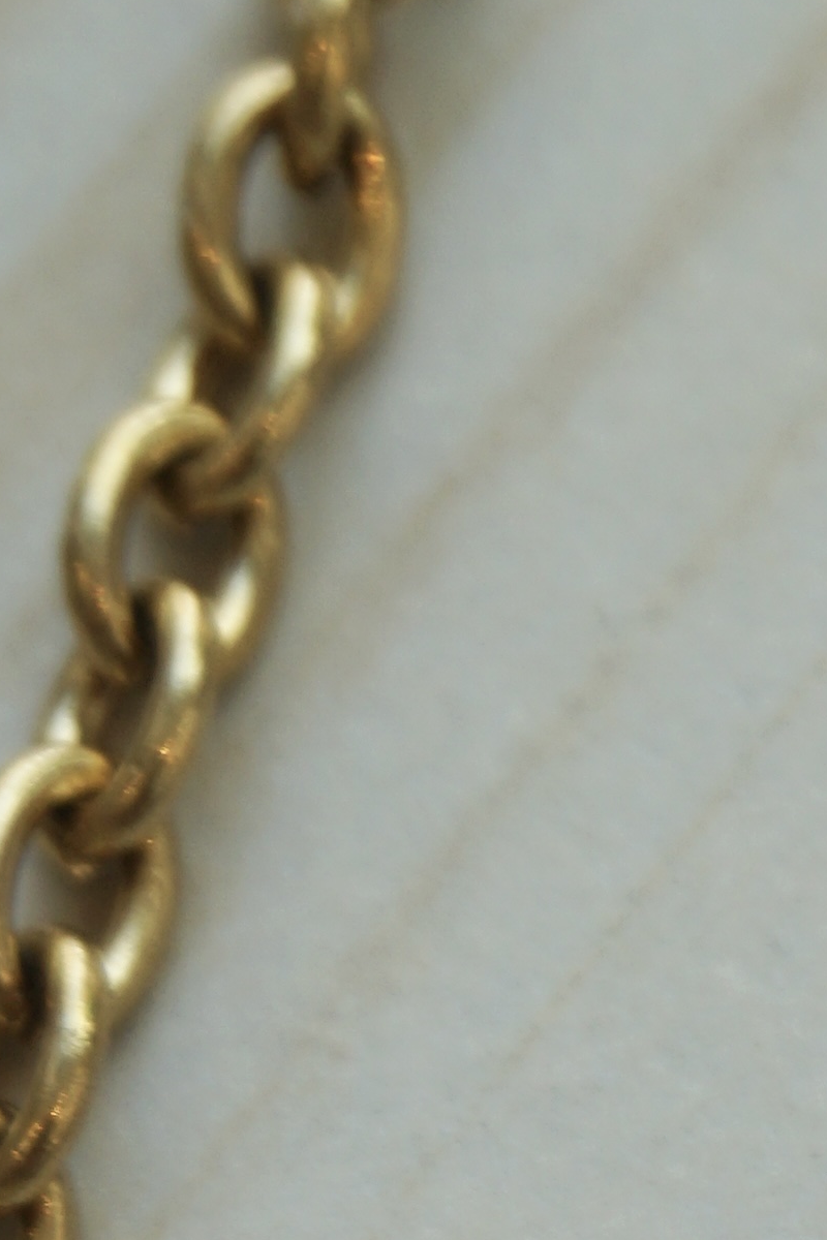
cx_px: 1560
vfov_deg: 9.9
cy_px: 1814
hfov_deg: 6.6
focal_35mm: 202
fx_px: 6977
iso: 100
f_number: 5
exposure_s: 1/80
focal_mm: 27
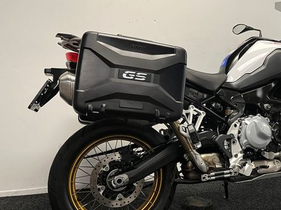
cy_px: 97
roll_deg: -0.5
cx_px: 203
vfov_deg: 37.7
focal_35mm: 38
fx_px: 308
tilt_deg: -2.1
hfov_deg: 47.5
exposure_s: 1/50
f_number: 1.6
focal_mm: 5.1
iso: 80
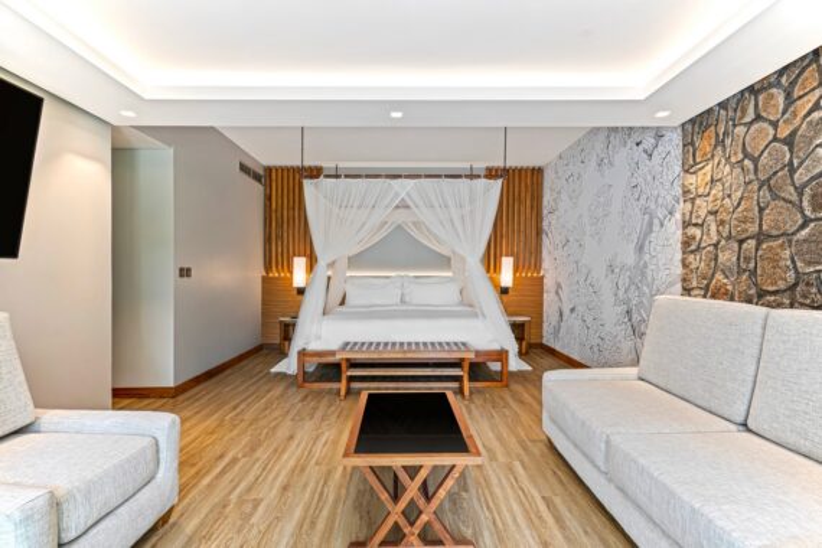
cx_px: 411
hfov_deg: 84.0
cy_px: 274
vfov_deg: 61.9
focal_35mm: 20
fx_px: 457
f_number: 8
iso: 100
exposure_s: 1/2
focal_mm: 20
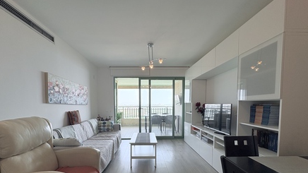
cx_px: 148
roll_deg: +0.4
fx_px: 131
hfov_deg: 99.3
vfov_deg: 65.7
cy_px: 111
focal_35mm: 16
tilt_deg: -2.8
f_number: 2.2
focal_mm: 2.22
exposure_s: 1/199
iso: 64
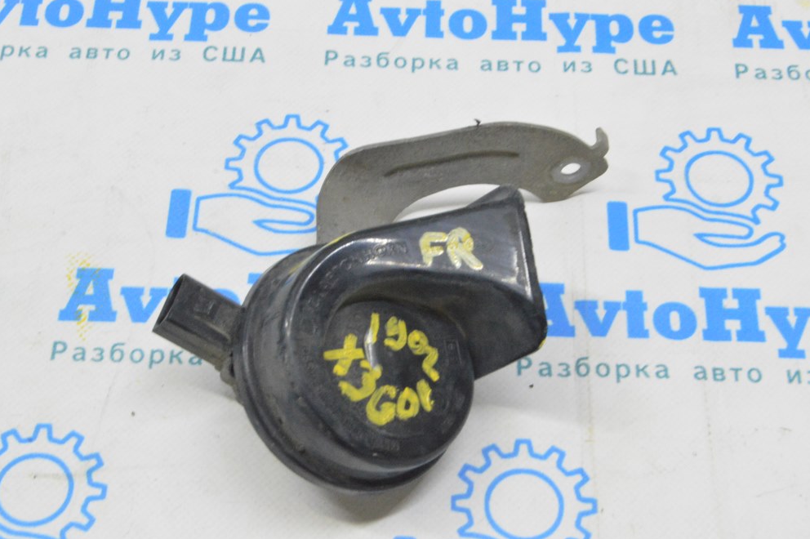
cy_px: 272
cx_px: 403
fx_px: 1461
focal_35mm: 65
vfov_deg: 20.9
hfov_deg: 31.0
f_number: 20
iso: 6400
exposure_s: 1/15
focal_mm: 42
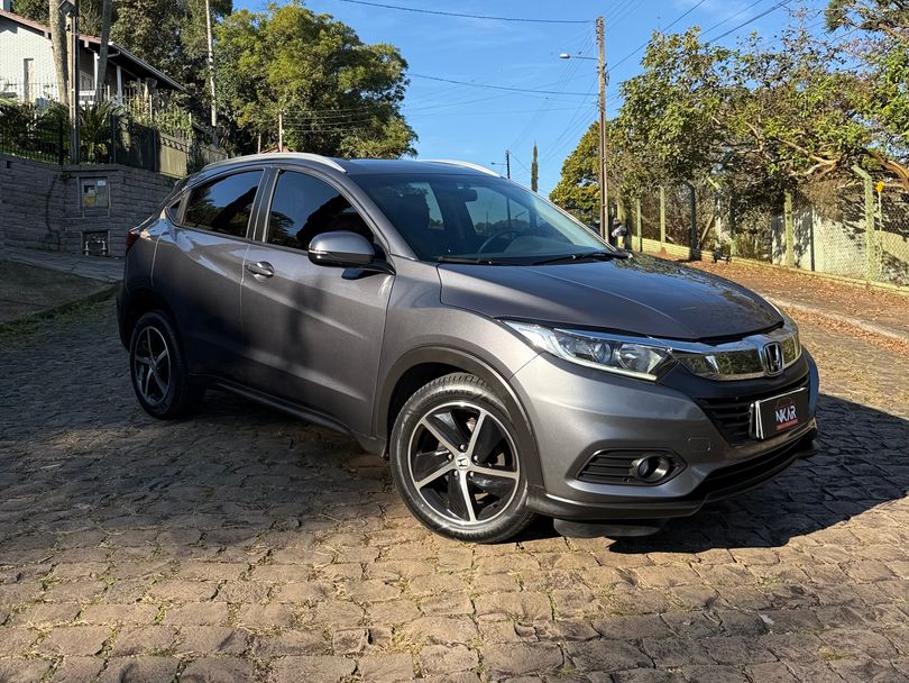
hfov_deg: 71.6
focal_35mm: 24
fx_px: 630
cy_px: 342
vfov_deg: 56.8
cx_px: 454
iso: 80
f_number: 1.78
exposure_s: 1/2299
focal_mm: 6.76
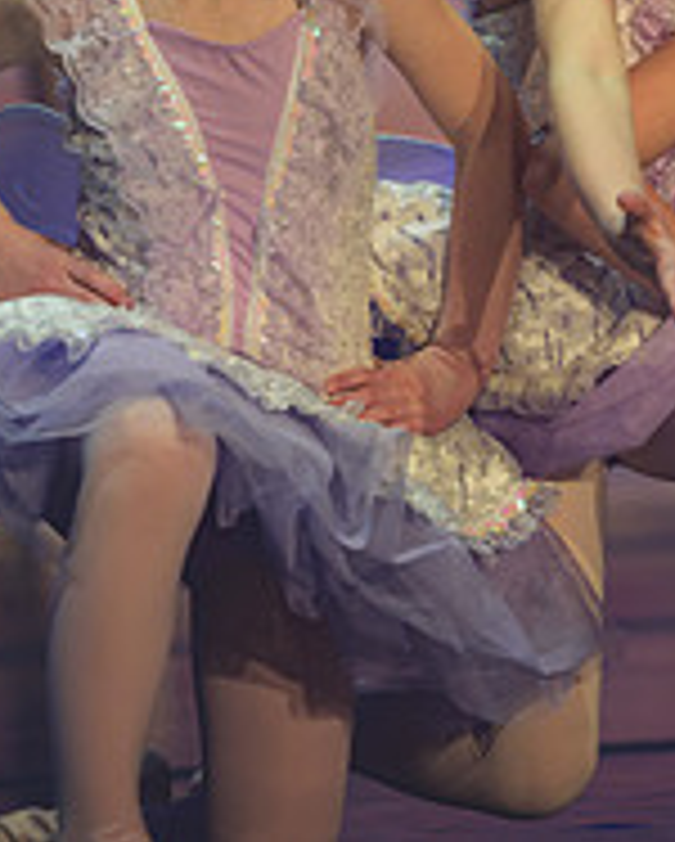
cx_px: 662
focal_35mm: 422
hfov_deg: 3.7
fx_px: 10521
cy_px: -25
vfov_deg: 4.6
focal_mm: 145
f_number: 2.8
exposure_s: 1/320
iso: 800
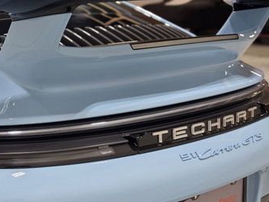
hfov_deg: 34.3
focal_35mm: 52
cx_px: 17
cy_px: 166
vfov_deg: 27.4
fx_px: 404
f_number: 1.4
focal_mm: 6.5
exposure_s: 1/120
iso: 100
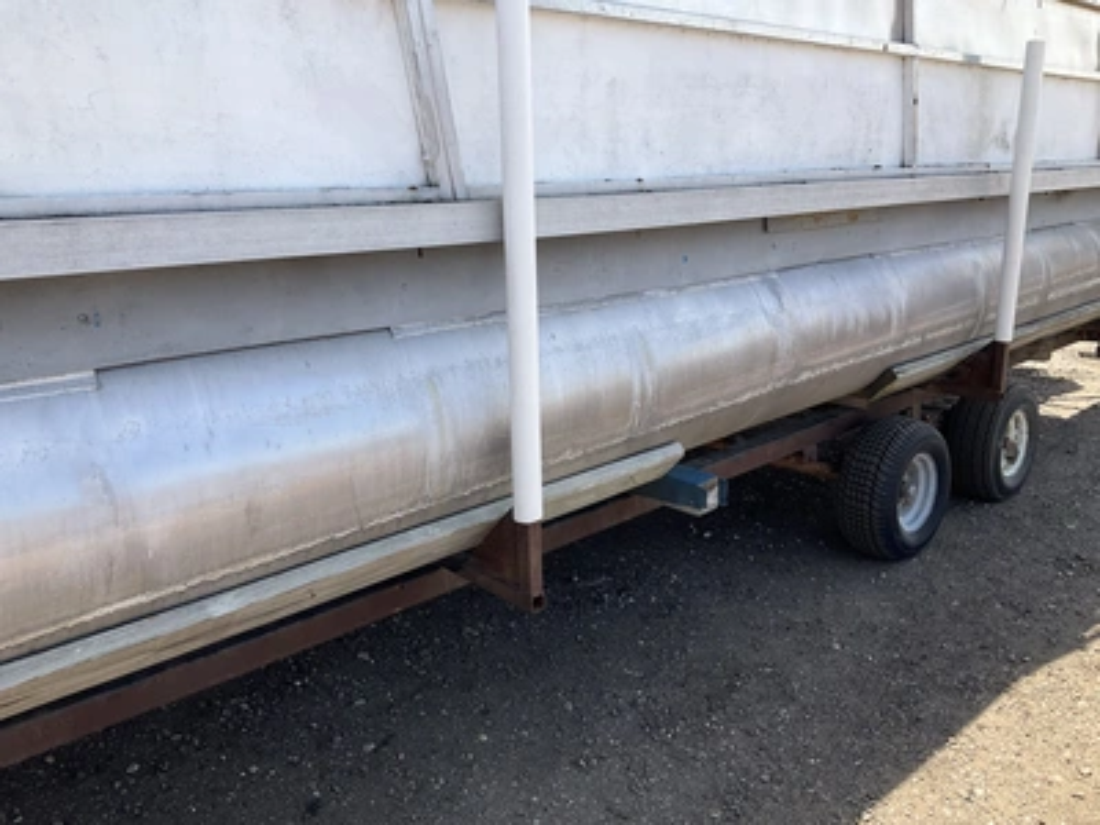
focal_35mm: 29
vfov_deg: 48.2
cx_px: 550
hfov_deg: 61.7
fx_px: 922
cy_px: 412
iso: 25
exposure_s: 1/657
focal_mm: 3
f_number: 1.8
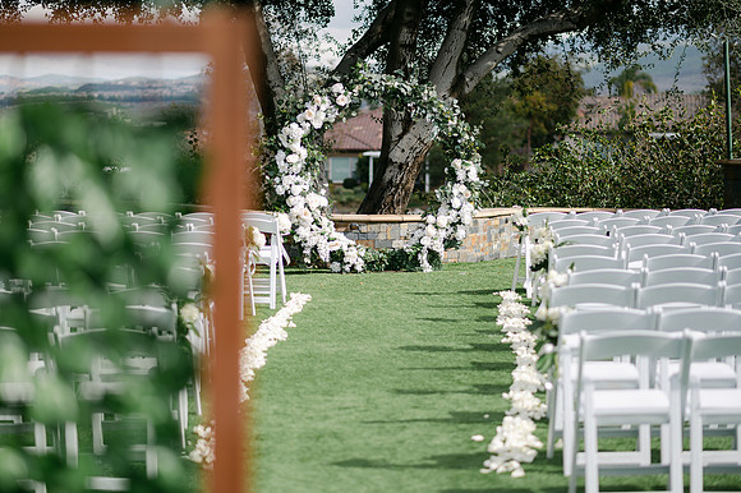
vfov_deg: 16.1
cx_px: 370
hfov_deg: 23.9
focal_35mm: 85
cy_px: 246
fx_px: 1749
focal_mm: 85
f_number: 2
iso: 100
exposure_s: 1/3200
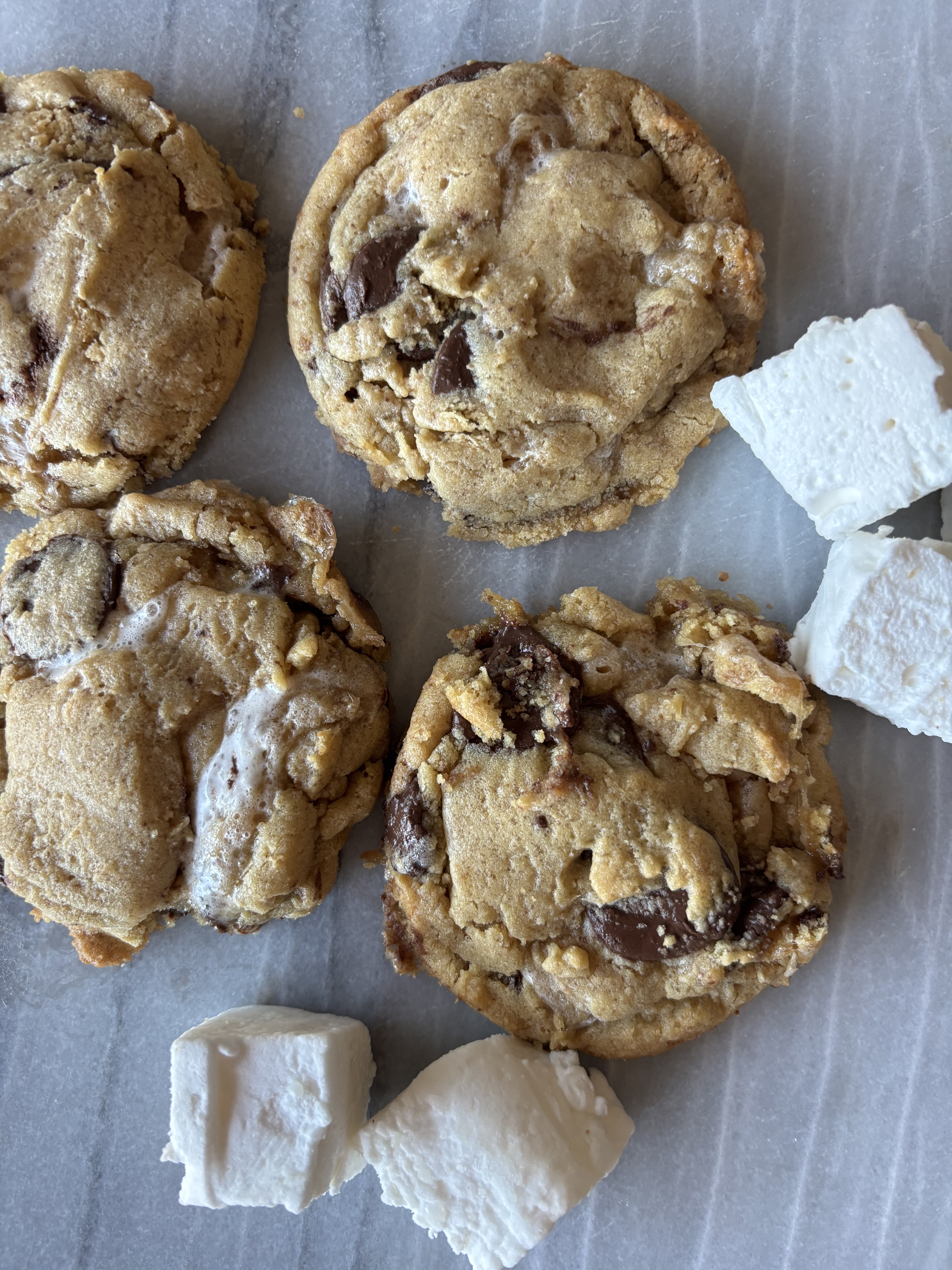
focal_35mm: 26
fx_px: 953
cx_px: 476
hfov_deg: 53.1
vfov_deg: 67.3
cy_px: 635
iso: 125
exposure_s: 1/87
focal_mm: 5.96
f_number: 1.6
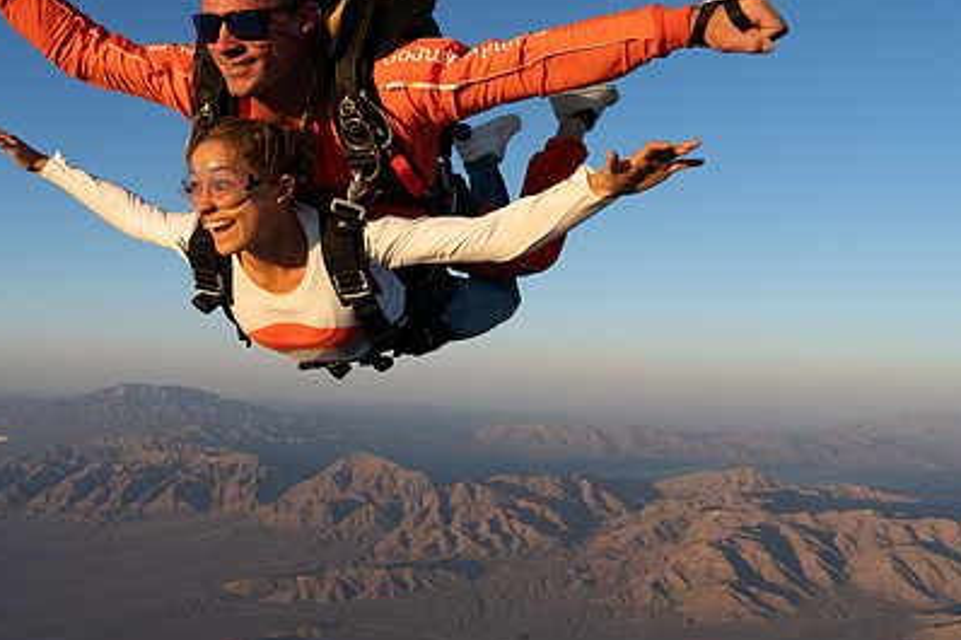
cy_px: 216
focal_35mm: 35
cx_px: 418
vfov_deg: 37.4
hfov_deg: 54.3
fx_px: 934
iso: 1250
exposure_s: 1/2000
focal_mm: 24
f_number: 8
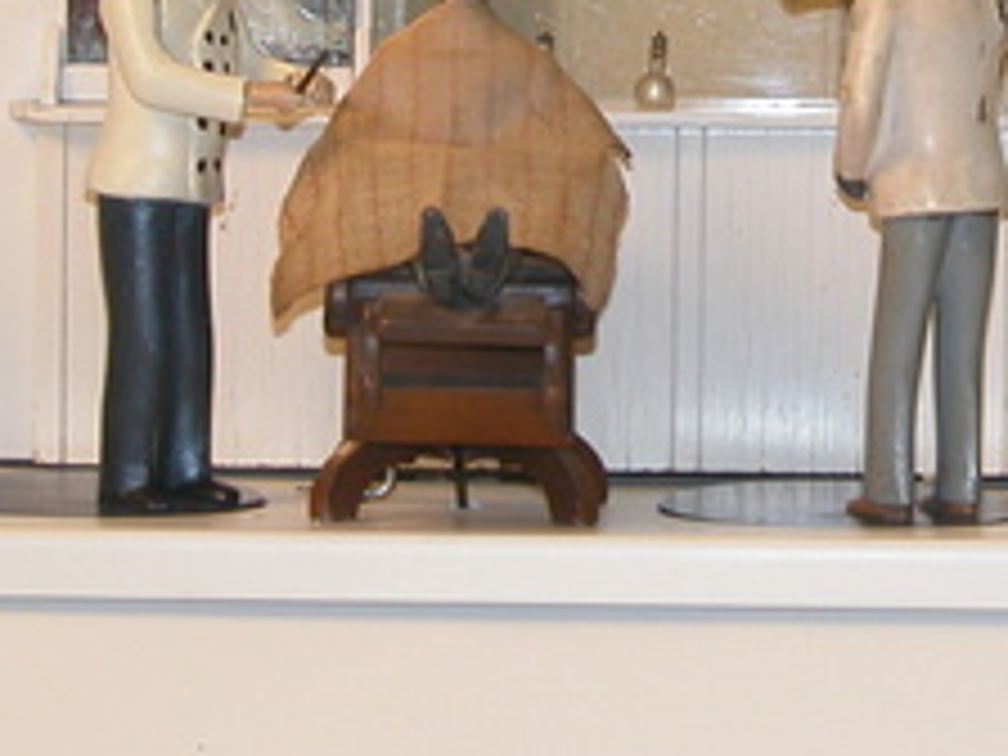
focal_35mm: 244
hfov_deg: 8.1
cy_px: -94
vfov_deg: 6.1
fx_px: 7105
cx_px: 734
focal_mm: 17.8
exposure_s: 1/60.3
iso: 100
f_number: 3.3
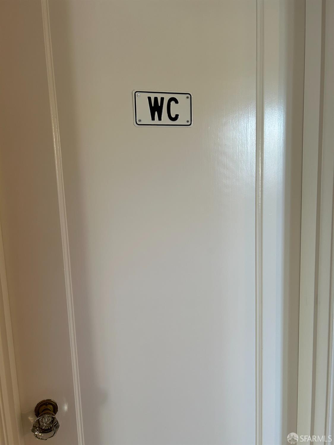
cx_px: 167
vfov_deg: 67.3
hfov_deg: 53.1
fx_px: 334
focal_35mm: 26
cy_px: 222
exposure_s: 1/60
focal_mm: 5.7
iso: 80
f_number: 1.5
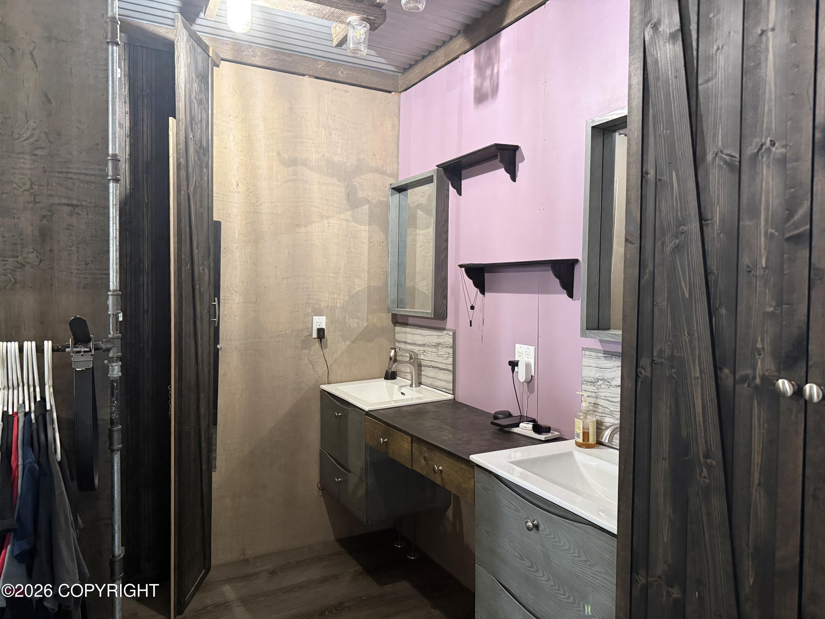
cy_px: 310
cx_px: 412
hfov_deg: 71.6
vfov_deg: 56.8
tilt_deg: -1.4
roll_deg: -0.1
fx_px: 572
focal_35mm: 24
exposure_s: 1/40
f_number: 1.78
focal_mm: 6.76
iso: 640
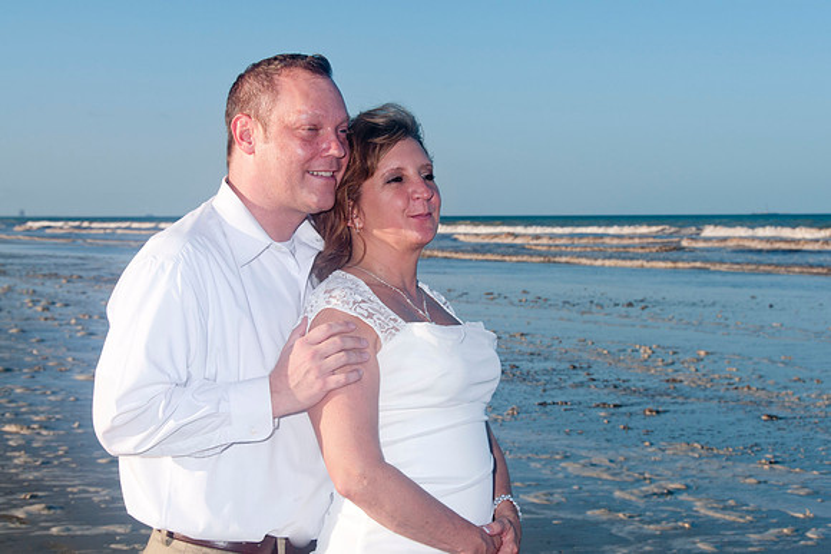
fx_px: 1750
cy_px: 277
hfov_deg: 26.7
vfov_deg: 18.0
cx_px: 416
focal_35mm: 76
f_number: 11
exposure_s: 1/250
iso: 100
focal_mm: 50
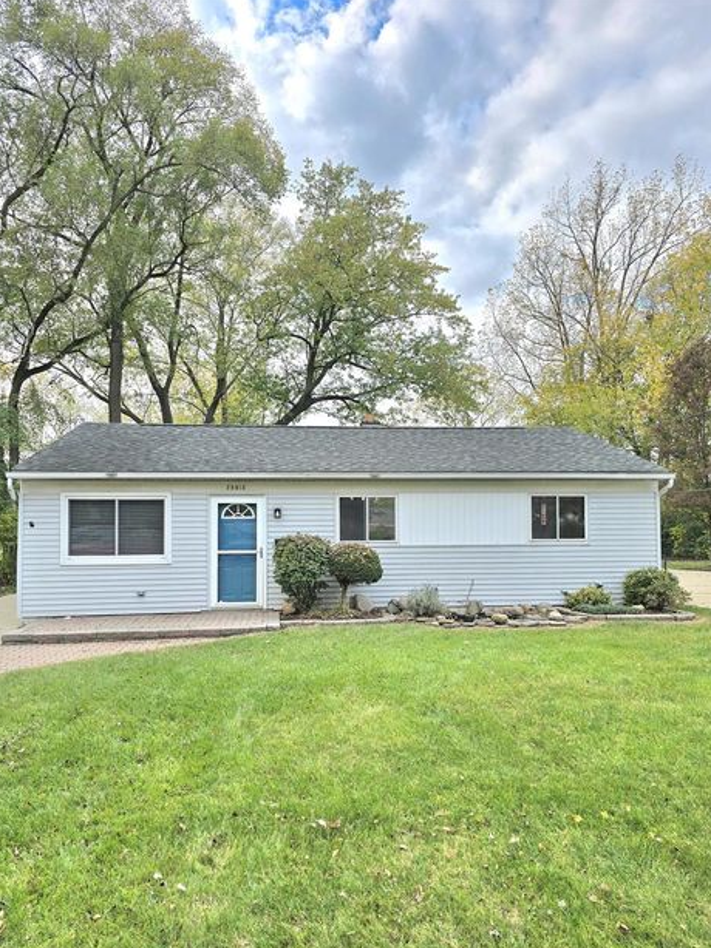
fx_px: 685
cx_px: 356
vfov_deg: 69.3
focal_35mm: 25
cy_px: 509
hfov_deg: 54.8
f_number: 1.7
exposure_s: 1/526
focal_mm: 6.3
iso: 12
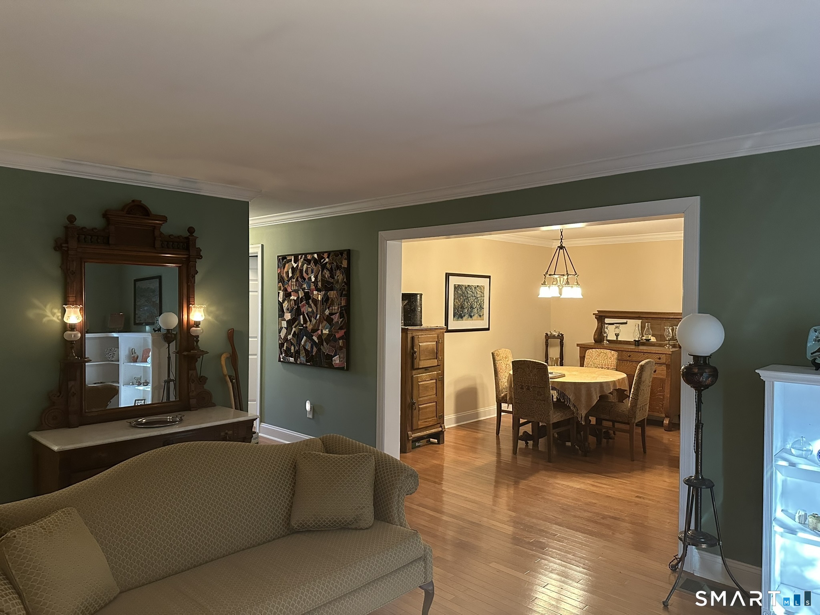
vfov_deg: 56.8
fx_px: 569
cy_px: 308
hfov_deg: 71.6
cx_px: 410
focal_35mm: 24
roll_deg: -0.7
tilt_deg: +0.2
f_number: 1.78
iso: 640
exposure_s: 1/60
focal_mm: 6.86
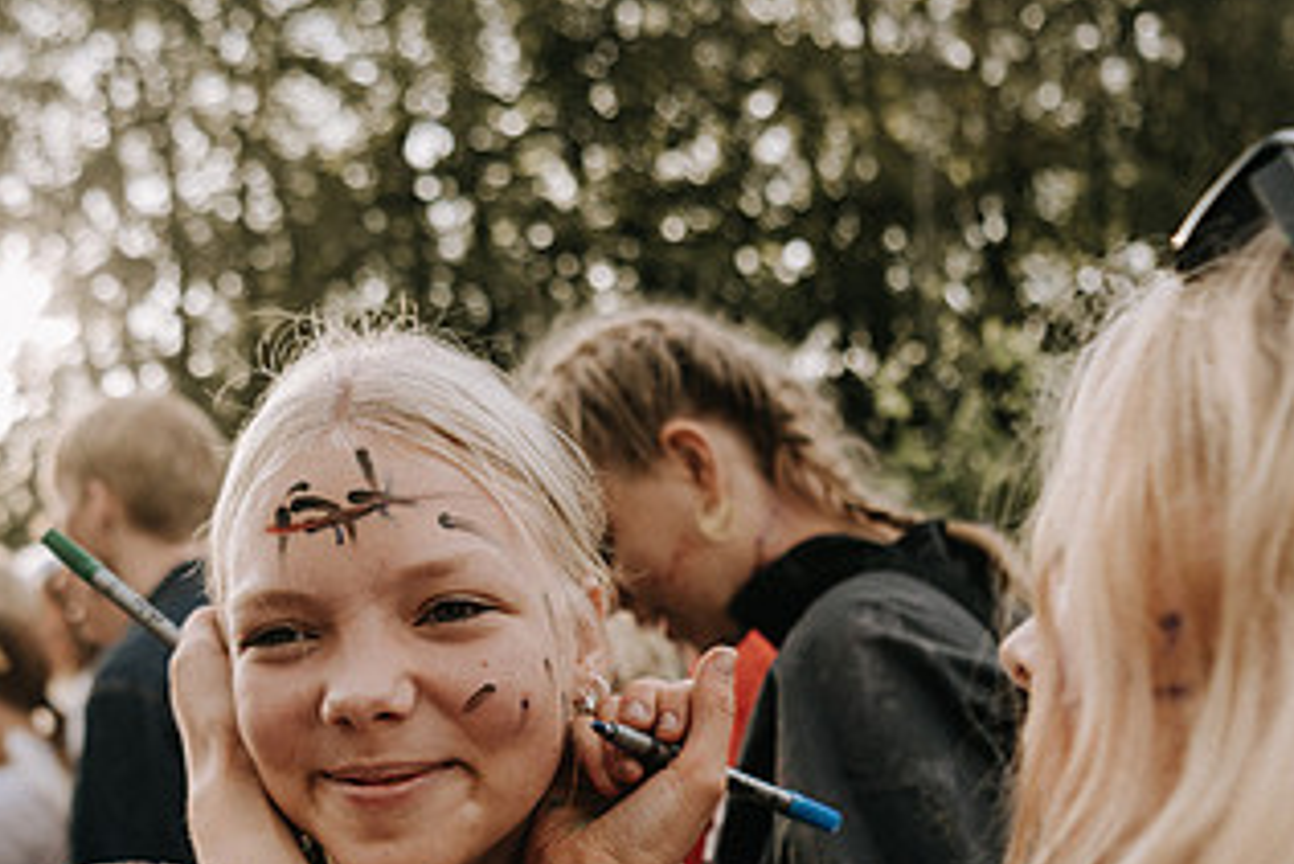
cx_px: 430
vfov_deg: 29.8
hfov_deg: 43.8
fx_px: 1582
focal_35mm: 44
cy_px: 698
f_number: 2.8
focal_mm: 24
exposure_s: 1/400
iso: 100
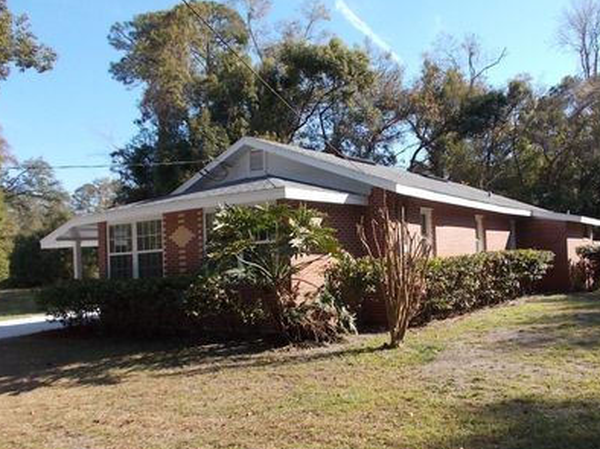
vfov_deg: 42.9
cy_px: 246
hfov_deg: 54.9
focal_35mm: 33
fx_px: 572
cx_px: 364
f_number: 3.2
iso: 80
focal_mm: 4.6
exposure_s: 1/500
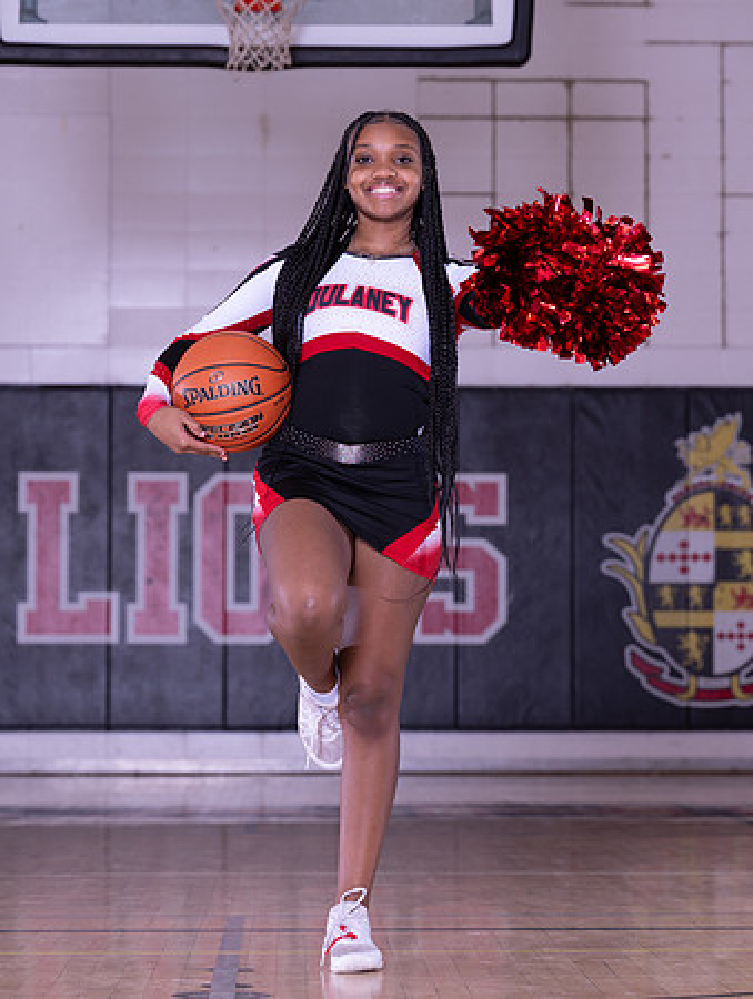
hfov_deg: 12.0
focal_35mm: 124
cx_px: 446
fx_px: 3573
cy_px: 425
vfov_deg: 15.9
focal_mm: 70
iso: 125
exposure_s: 1/125
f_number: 3.5
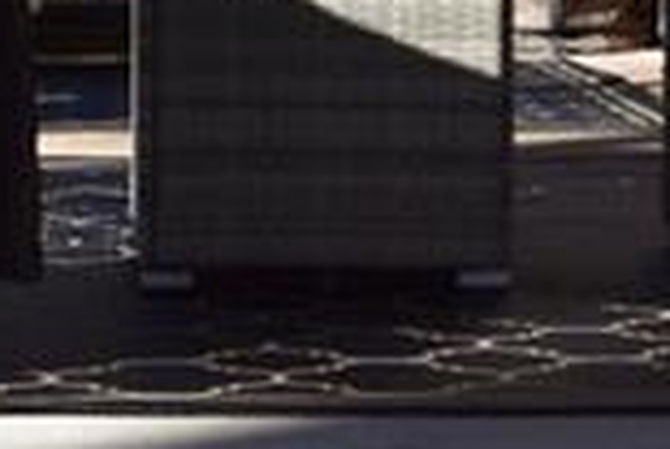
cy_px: -6
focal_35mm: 178
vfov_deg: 7.7
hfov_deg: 11.5
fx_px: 3319
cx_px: 151
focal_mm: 18
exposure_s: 1/250
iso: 220
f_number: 8
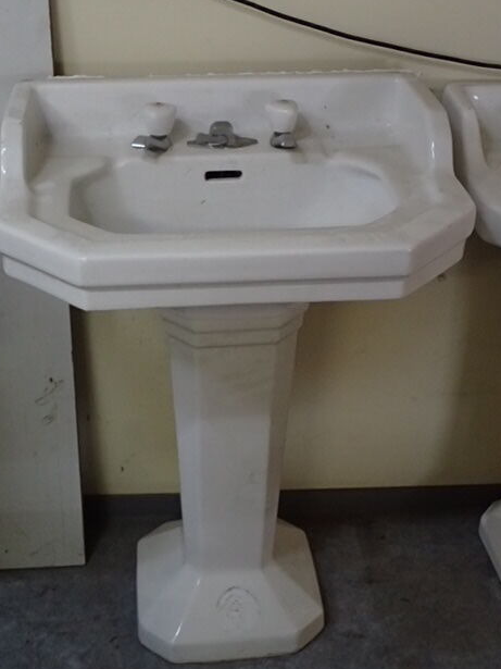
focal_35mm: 51
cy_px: 327
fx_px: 985
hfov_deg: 28.5
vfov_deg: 37.5
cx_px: 243
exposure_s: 1/15
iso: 800
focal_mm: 8.99
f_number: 3.2
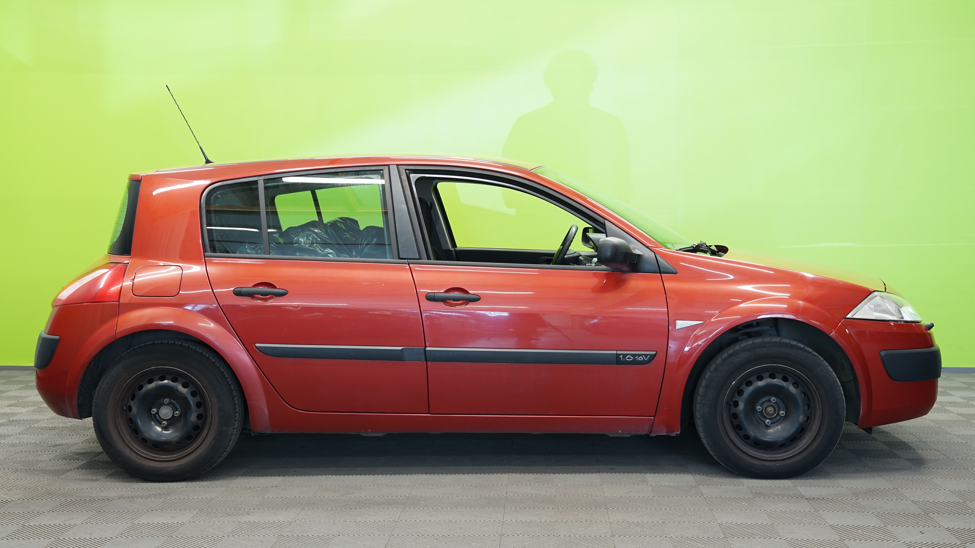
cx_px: 493
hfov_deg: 43.7
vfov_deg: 25.4
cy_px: 328
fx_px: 1215
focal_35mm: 47
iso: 500
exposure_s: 1/15
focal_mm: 44
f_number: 5
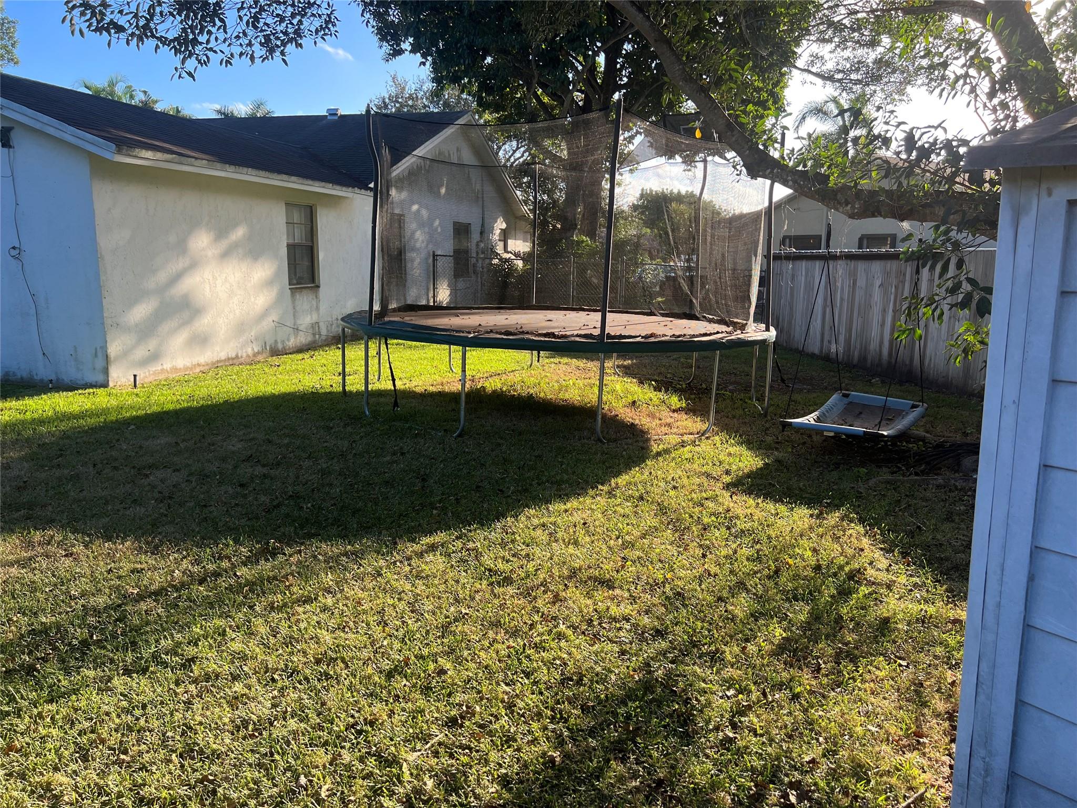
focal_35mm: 26
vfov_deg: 53.1
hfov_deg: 67.3
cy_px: 404
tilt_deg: -11.1
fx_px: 809
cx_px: 538
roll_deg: -1.2
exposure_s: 1/696
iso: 50
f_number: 1.5
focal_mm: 5.7
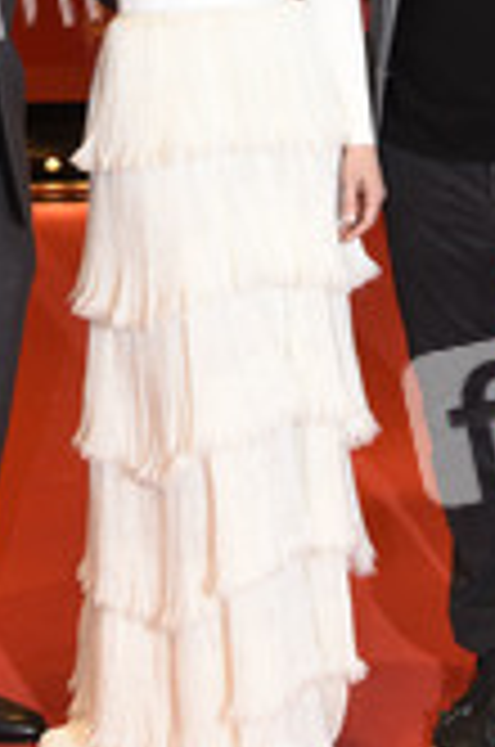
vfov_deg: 21.5
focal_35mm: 94
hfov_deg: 14.5
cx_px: 225
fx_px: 1947
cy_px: 176
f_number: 5
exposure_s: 1/160
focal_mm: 26
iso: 640
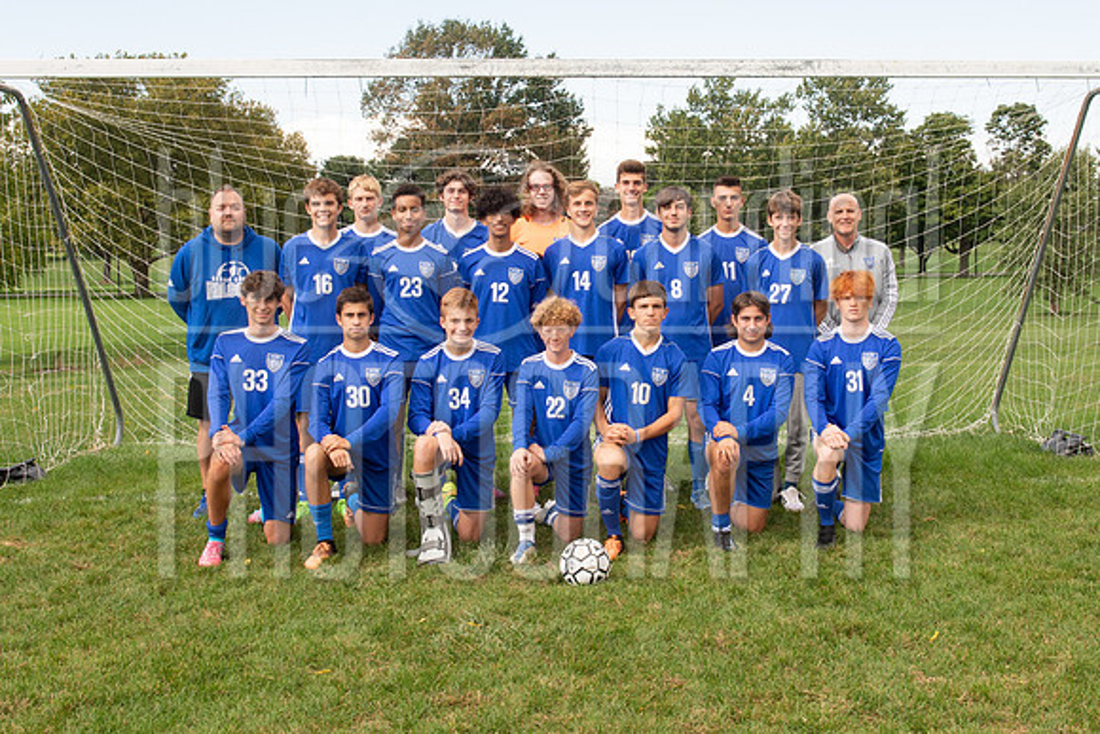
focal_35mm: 53
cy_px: 348
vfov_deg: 25.5
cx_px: 604
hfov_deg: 37.4
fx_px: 1623
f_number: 10
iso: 400
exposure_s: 1/250
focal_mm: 32
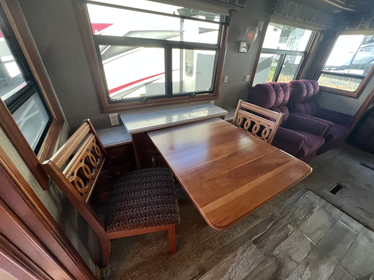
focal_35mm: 13
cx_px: 187
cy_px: 140
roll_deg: -3.9
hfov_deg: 106.2
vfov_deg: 89.9
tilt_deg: -31.3
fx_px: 140
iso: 250
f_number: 1.8
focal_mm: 1.57
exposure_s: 1/67
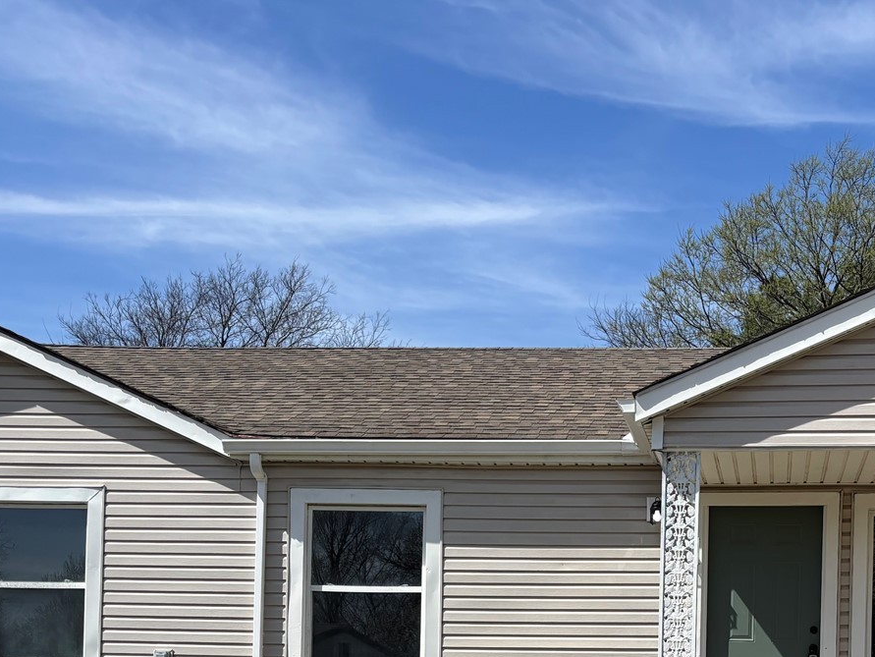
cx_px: 670
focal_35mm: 56
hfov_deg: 33.6
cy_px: 676
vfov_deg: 24.8
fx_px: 1416
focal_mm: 5.96
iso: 50
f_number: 1.6
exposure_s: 1/3205
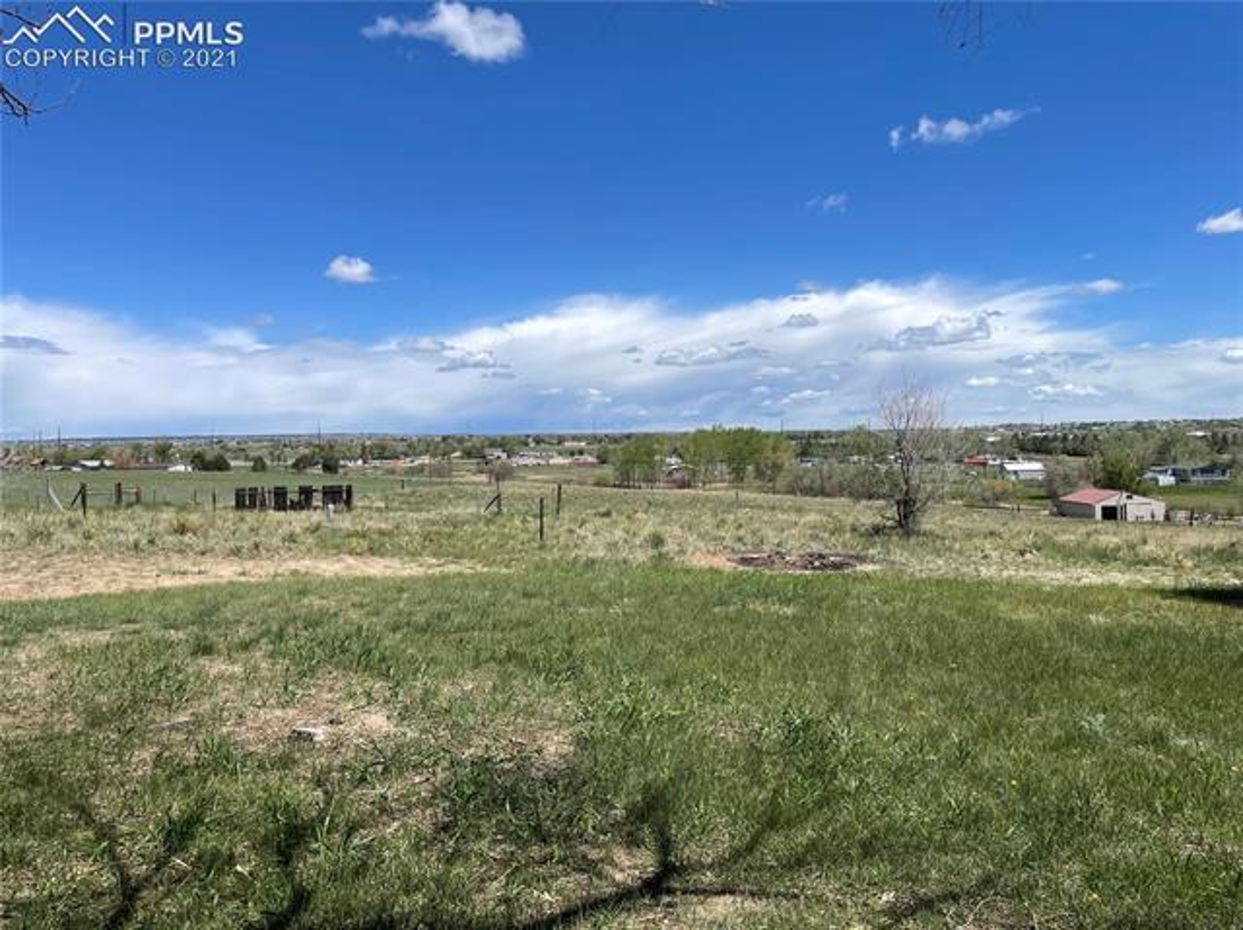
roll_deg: +2.6
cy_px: 465
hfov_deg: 67.3
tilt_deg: -1.0
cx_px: 622
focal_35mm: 26
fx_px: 933
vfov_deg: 53.0
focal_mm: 4.2
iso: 32
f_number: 1.6
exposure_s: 1/4651
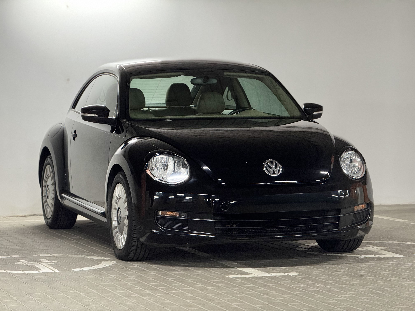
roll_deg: +0.5
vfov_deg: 12.3
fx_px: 1439
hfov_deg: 16.4
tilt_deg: -1.6
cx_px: 208
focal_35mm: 120
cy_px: 156
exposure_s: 1/50
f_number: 2.8
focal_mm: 15.66
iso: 400
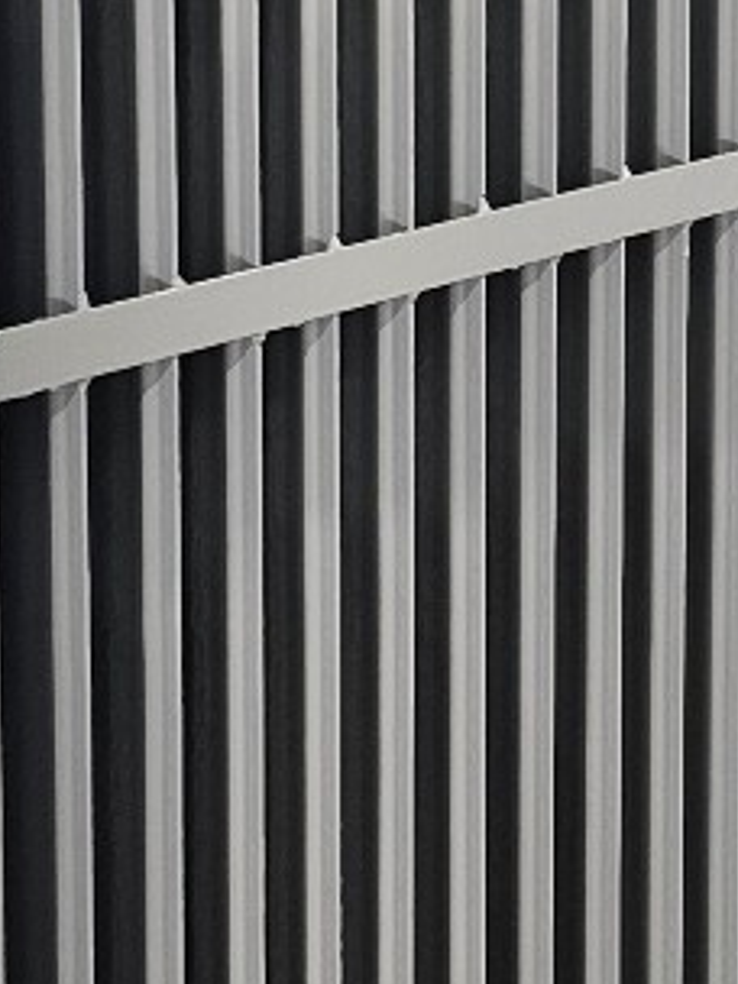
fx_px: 2871
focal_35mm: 101
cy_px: -257
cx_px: 880
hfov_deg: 14.2
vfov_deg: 18.3
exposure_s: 1/60
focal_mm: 6.3
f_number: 1.7
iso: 500
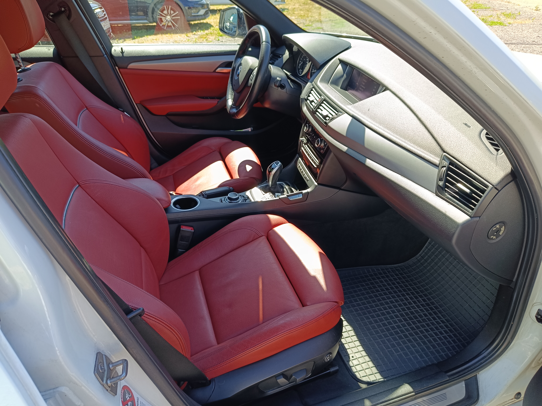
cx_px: 271
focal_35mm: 24
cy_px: 203
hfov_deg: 71.6
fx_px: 376
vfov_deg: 56.8
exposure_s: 1/164
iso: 53
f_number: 1.88
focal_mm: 5.59
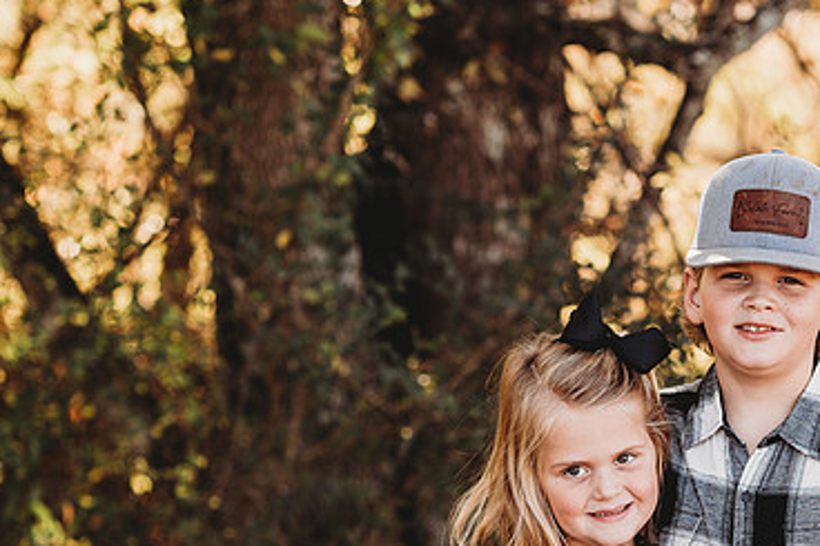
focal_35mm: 134
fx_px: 3051
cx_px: 613
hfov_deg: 15.2
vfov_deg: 10.2
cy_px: 416
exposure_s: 1/250
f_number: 2.8
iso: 160
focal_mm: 85
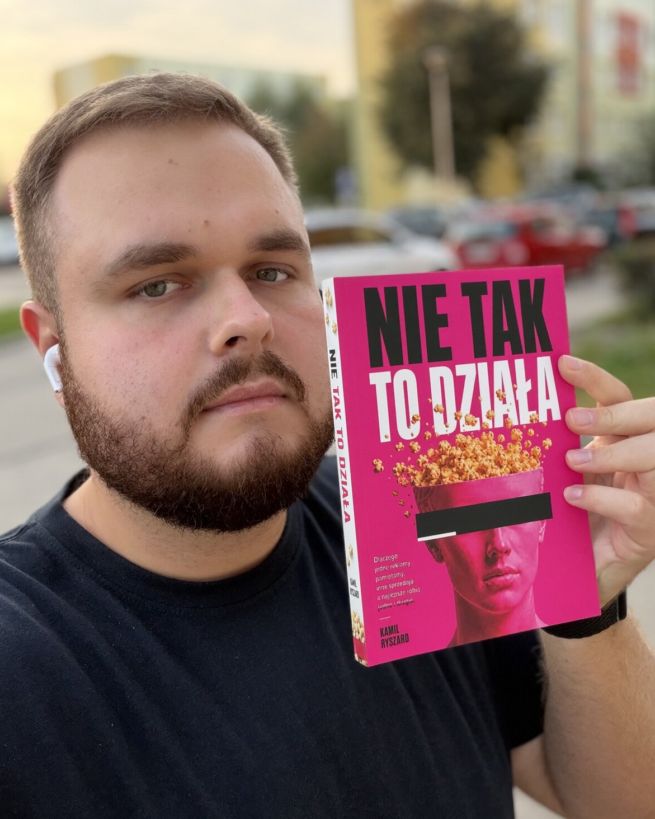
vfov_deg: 55.6
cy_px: 387
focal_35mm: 32
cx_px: 334
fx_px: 775
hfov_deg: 45.8
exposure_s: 1/121
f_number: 1.9
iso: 80
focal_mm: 2.71
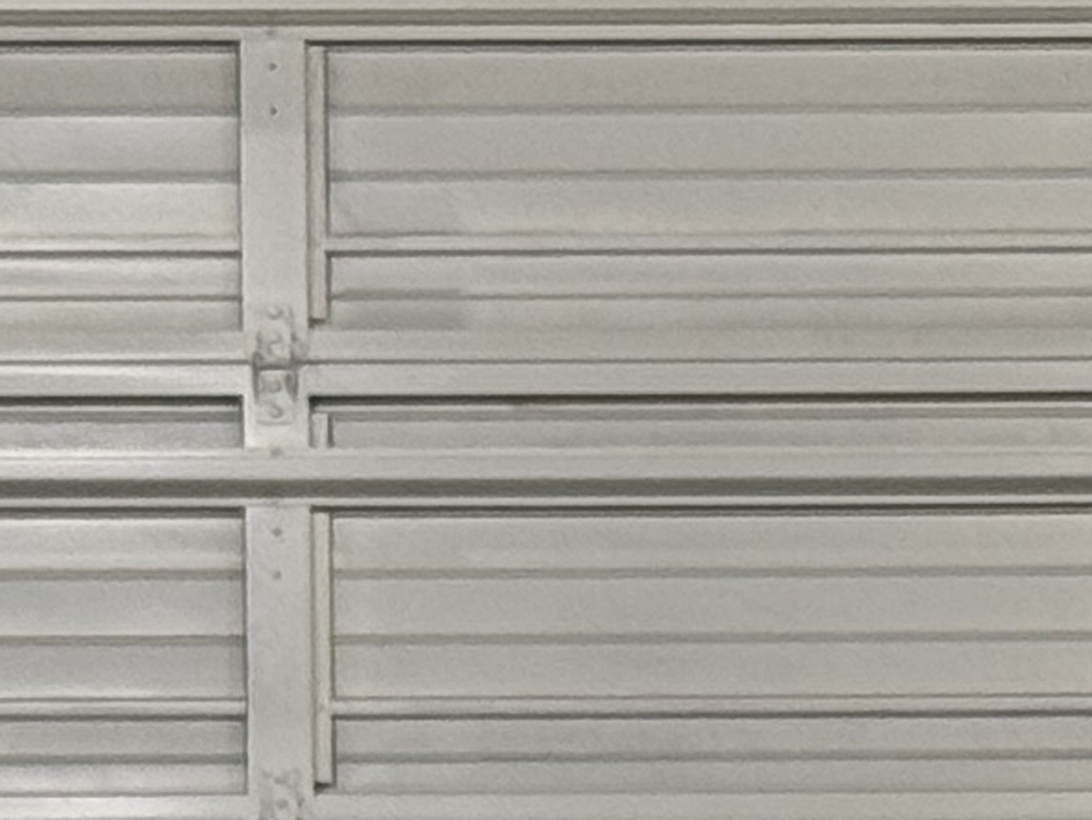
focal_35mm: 328
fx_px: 10351
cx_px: 1460
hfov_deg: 6.0
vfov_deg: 4.4
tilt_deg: +0.4
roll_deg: +0.4
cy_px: 1938
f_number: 1.78
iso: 64
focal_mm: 6.76
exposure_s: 1/60
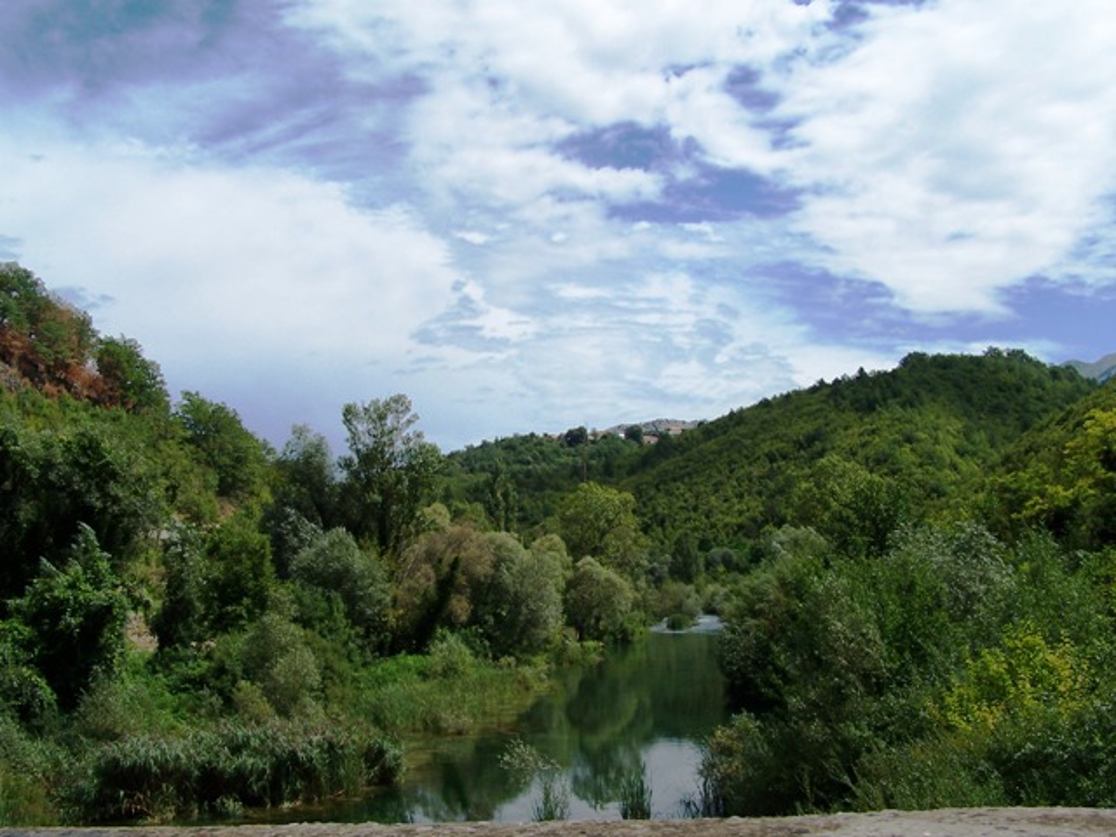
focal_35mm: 38
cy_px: 418
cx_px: 558
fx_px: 1225
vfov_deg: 37.7
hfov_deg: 49.0
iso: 80
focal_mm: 6.3
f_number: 5.6
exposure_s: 1/500
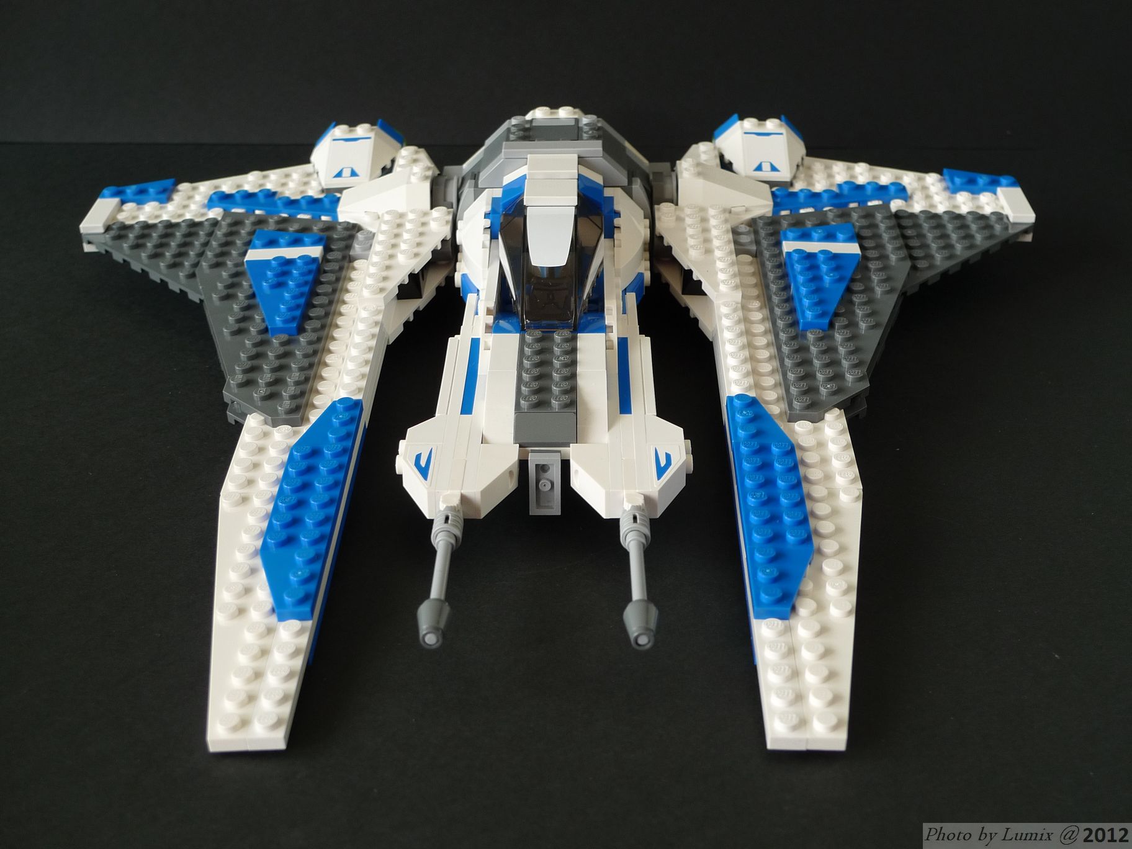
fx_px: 1700
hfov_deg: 36.8
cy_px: 424
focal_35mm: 52
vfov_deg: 28.0
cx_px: 566
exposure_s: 1/50
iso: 80
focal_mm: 11.1
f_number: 4
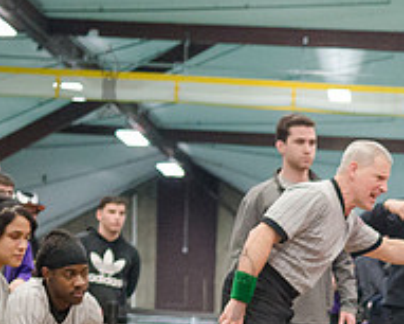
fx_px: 1723
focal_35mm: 144
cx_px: 562
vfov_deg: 10.4
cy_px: 470
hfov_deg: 12.8
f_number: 3.2
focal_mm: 35
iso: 4000
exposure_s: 1/320
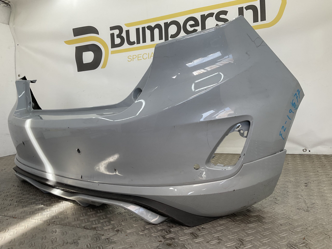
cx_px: 166
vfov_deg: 48.2
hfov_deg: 61.7
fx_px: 278
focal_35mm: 29
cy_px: 124
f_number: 1.8
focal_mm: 3
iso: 16
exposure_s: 1/157
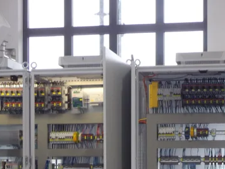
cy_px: 203
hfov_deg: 20.6
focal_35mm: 95
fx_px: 617
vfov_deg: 15.0
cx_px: 155
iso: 206
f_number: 3.2
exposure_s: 1/50
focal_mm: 6
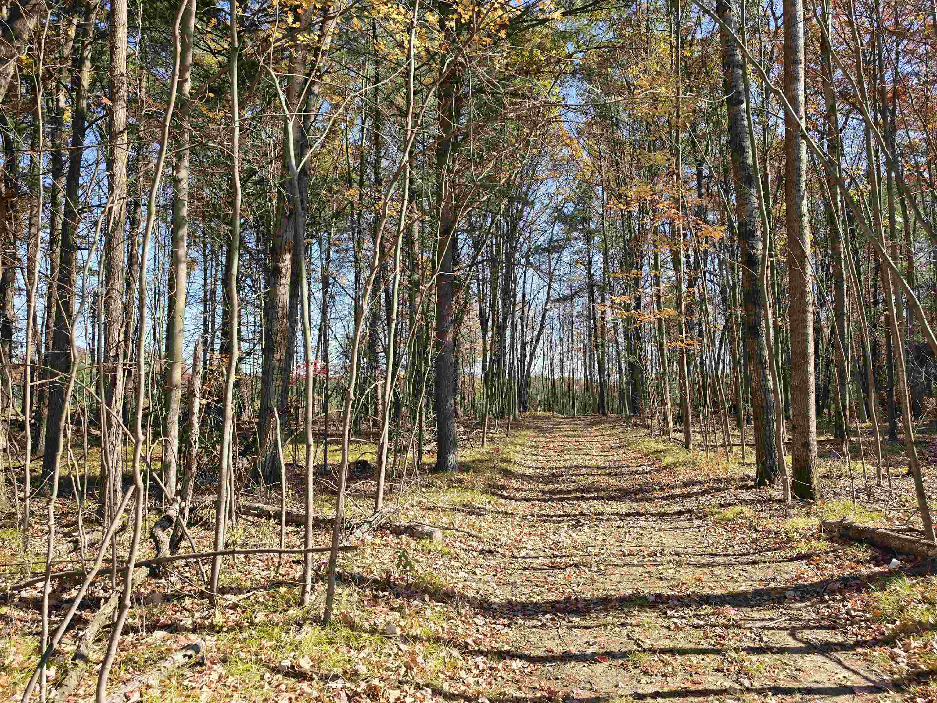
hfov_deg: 73.9
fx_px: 623
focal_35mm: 23
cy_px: 352
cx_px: 468
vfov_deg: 58.9
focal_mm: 6.5
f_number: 1.4
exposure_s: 1/1962
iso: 64
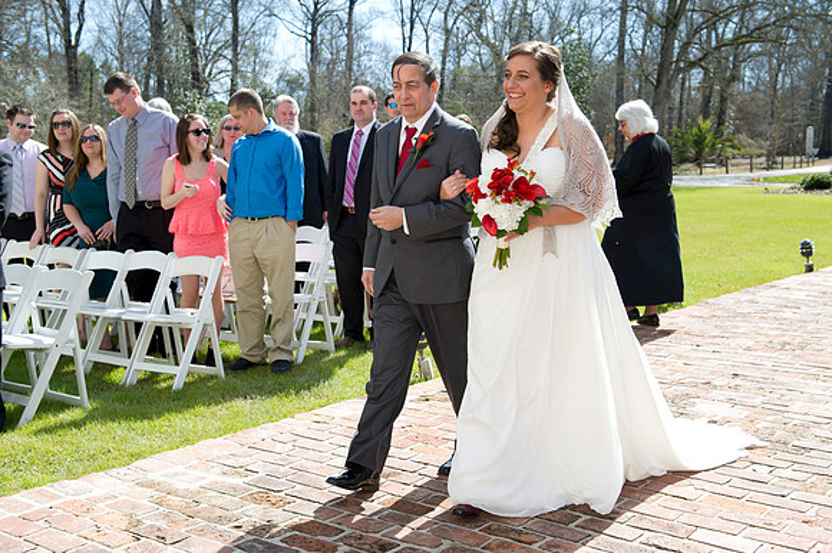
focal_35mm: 45
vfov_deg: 29.8
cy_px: 276
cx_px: 416
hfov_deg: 43.6
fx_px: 1039
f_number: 5.6
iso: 100
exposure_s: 1/400
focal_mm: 45
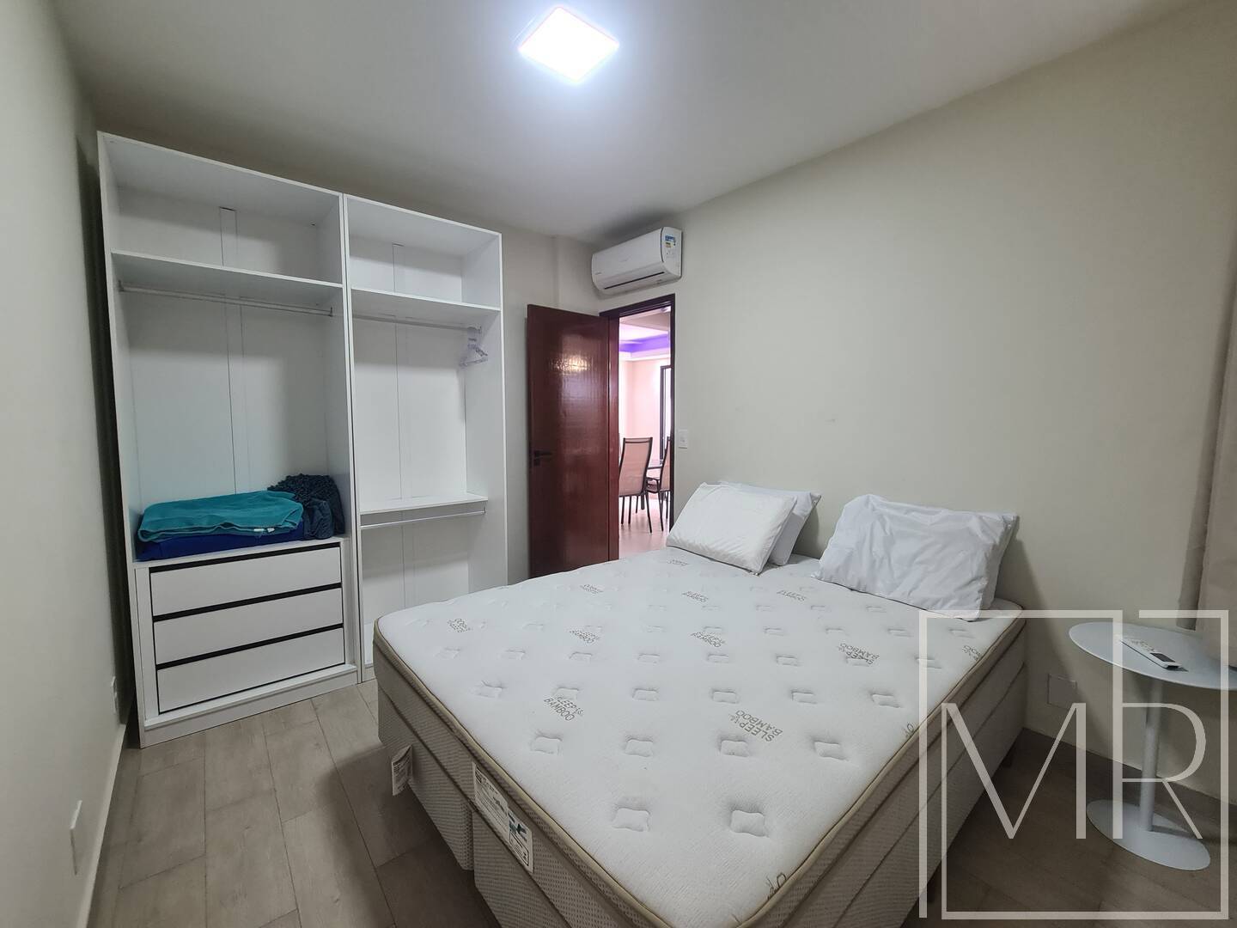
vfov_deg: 89.9
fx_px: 465
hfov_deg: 106.2
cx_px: 618
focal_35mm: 13
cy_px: 464
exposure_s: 1/60
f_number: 2.2
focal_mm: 2.22
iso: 250
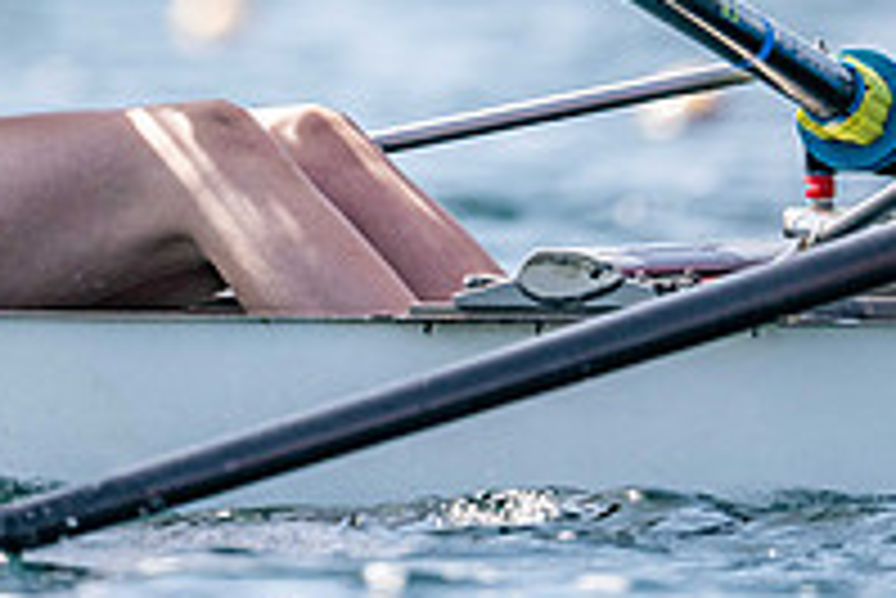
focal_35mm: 1168
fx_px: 29090
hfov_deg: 1.8
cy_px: -196
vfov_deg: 1.2
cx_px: 378
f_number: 4.5
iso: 320
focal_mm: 400
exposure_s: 1/2500
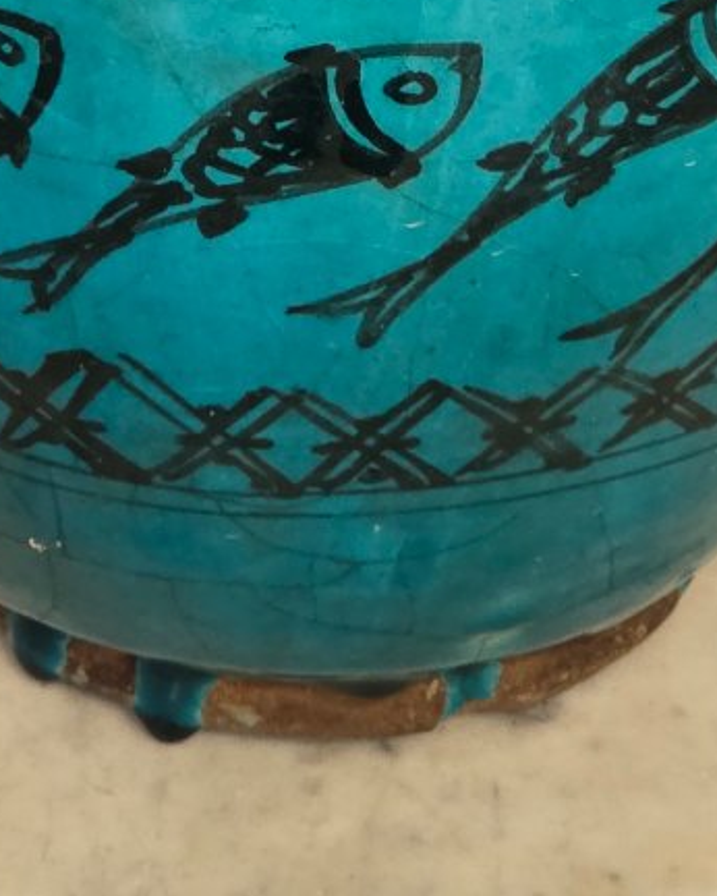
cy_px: -147
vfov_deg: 10.2
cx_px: 338
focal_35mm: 187
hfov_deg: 8.3
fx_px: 4957
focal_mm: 7.9
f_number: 2.4
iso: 320
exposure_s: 1/33.3
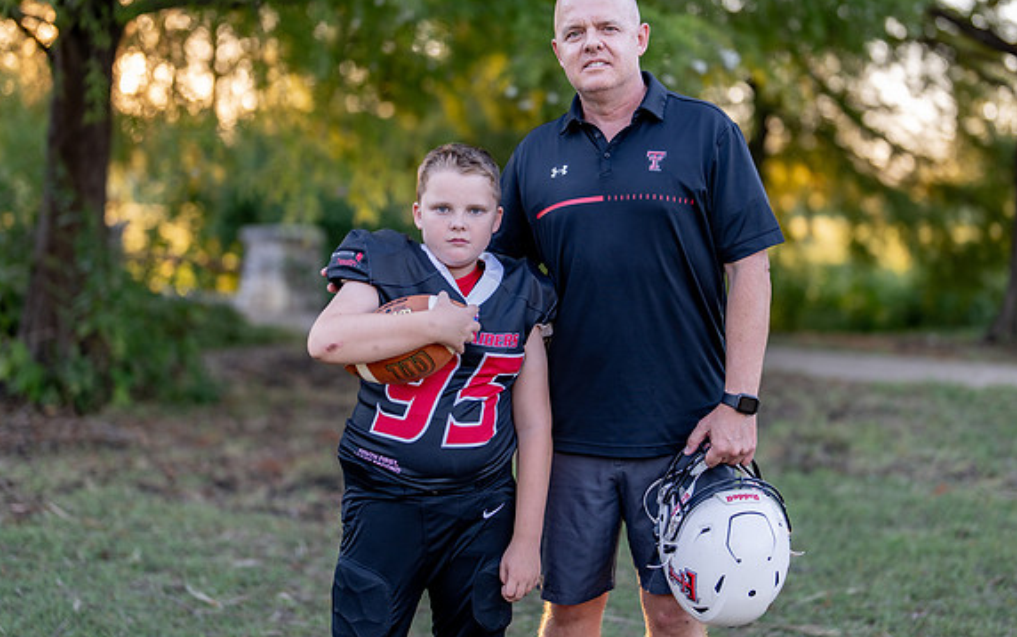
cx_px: 535
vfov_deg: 20.6
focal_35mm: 63
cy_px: 235
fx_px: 1747
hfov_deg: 32.5
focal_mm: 50
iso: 100
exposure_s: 1/400
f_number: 1.2
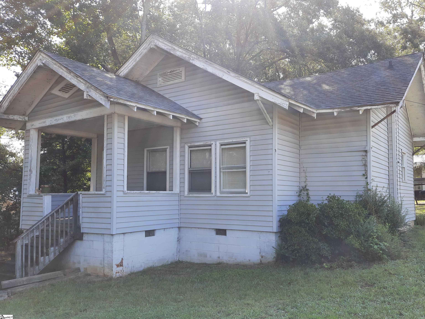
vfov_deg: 54.9
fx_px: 307
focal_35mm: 25
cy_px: 160
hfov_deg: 69.4
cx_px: 212
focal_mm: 4.6
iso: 40
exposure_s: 1/184
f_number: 2
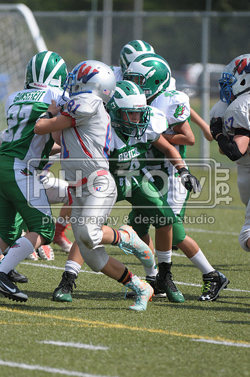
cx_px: 125
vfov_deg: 5.1
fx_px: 4231
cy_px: 188
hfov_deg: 3.4
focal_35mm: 405
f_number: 4
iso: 500
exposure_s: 1/4000
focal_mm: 270
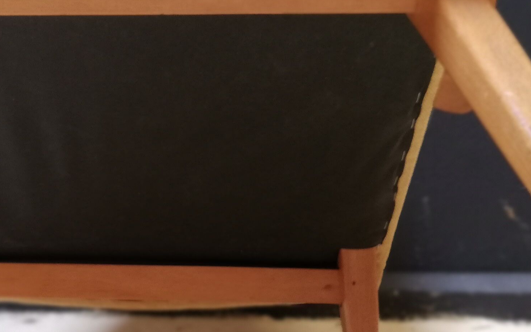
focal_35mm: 61
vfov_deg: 21.2
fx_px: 883
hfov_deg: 32.8
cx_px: 129
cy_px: 235
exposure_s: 1/50
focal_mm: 3.81
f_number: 4
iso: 100
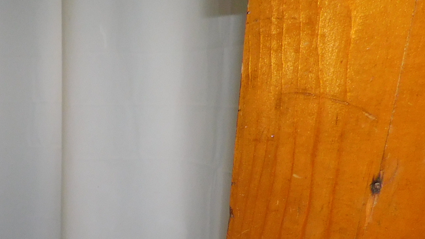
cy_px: 266
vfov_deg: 18.1
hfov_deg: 29.2
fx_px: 721
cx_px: -57
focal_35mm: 64
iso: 200
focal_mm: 4
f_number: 3
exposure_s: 1/30
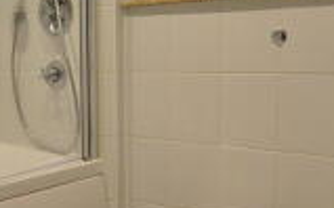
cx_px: 92
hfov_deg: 33.7
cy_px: 117
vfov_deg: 21.7
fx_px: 541
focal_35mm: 60
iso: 640
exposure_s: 1/60
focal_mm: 13
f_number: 4
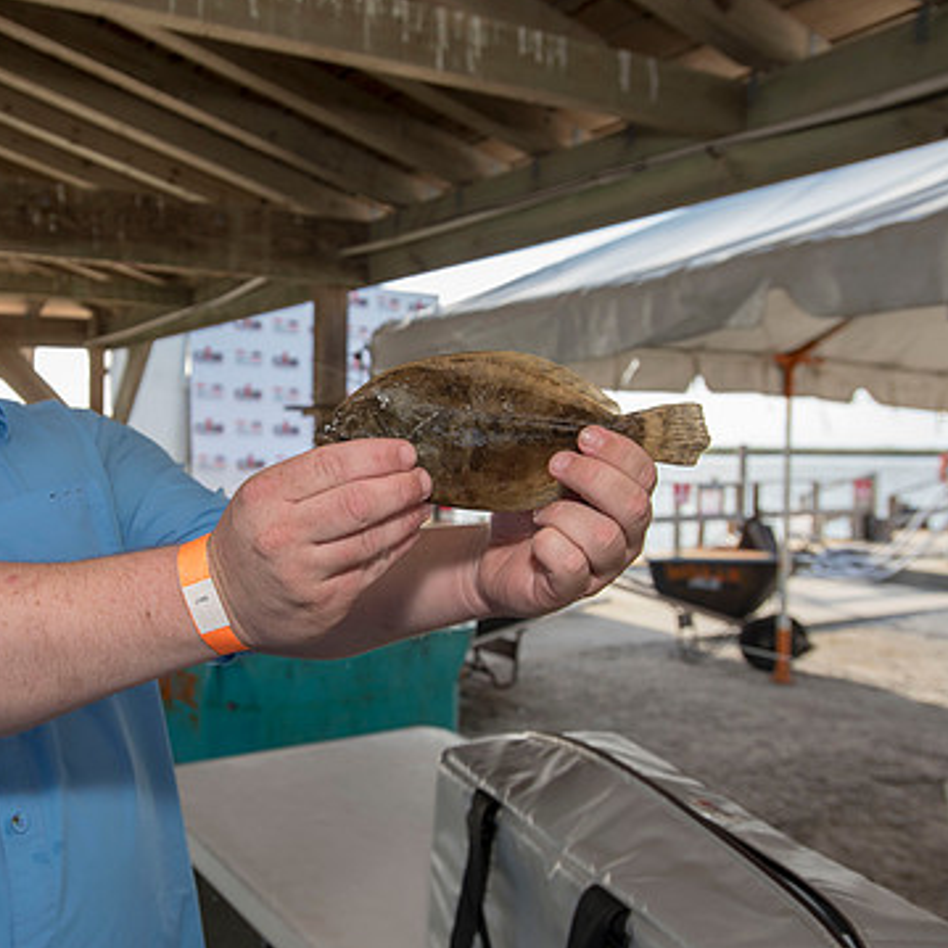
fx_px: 1022
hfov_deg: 48.3
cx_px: 267
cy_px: 471
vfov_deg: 49.7
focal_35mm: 33
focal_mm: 24
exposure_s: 1/320
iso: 250
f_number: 4.5
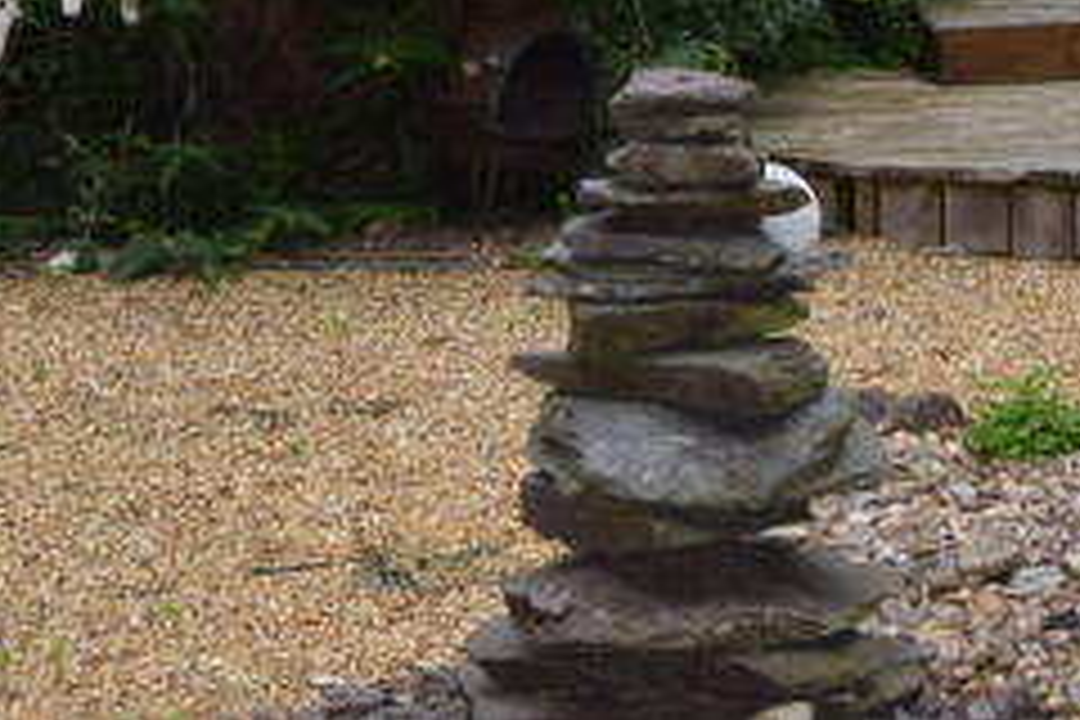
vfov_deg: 10.7
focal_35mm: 115
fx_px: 3450
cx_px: 1044
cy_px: -812
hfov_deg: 17.4
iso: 140
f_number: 5.6
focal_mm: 18
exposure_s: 1/125
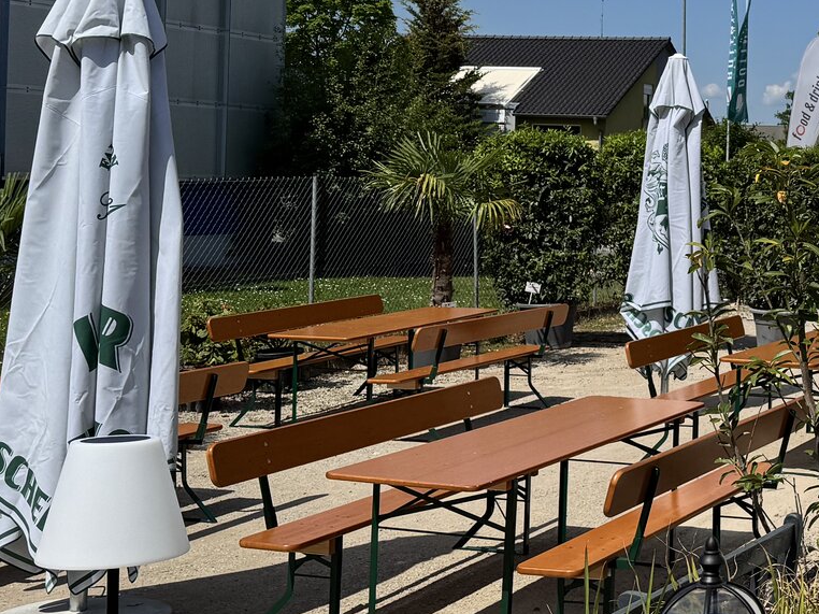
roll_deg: -1.1
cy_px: 168
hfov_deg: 28.2
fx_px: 1490
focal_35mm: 63
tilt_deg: +0.2
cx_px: 883
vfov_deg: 23.1
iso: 80
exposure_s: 1/10417
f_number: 1.78
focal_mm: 6.76
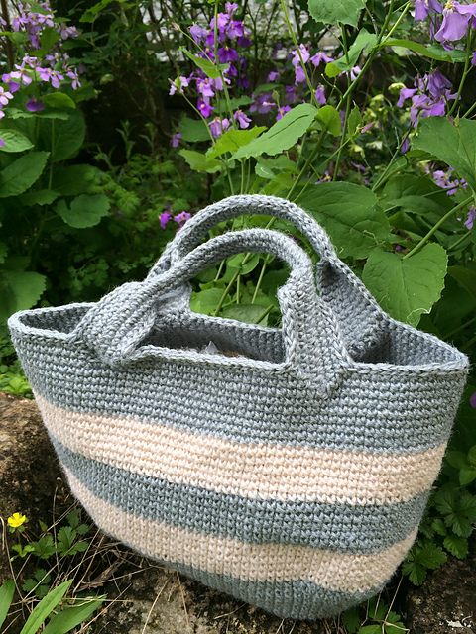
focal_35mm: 29
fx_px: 532
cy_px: 317
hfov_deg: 48.2
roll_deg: +2.2
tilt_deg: -27.3
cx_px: 238
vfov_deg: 61.7
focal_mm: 4.15
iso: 32
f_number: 2.2
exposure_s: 1/308
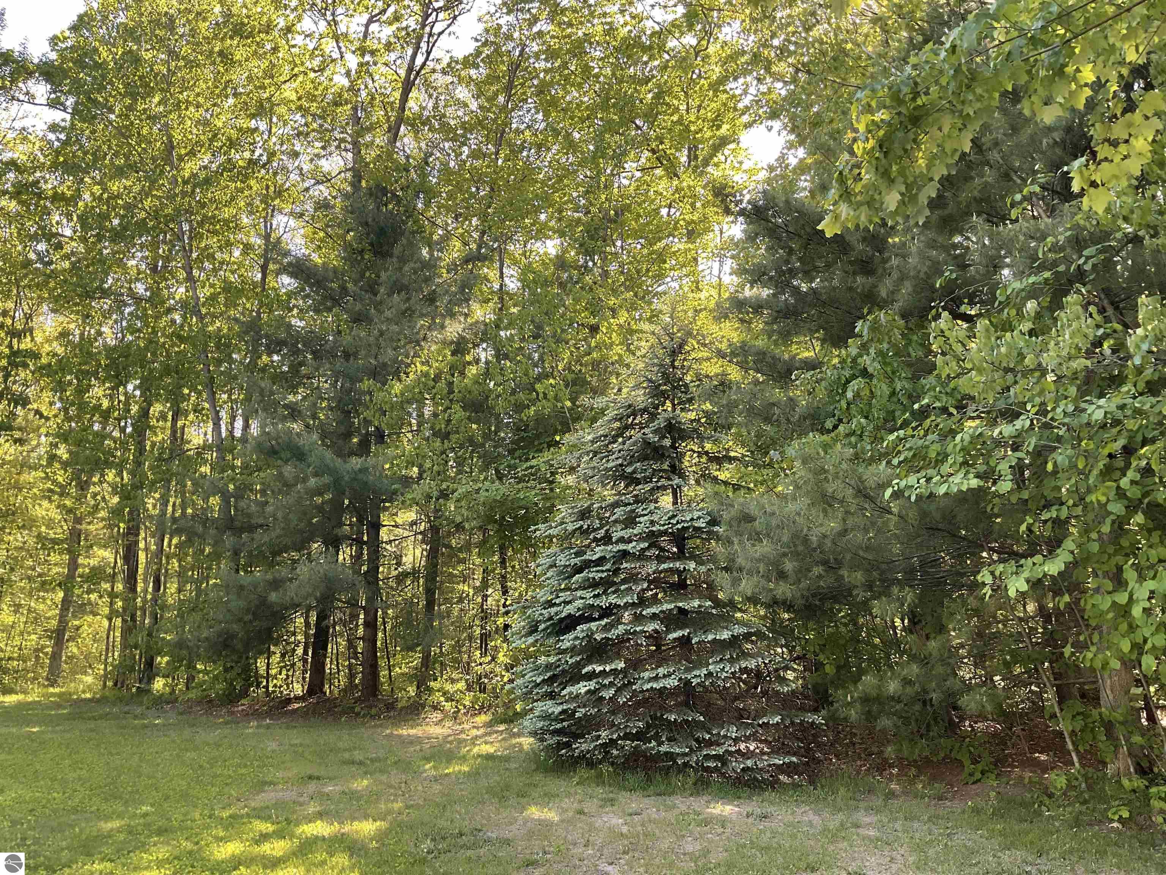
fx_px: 977
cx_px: 583
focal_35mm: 29
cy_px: 438
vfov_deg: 48.2
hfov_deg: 61.7
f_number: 1.8
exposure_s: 1/120
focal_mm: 3
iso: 25
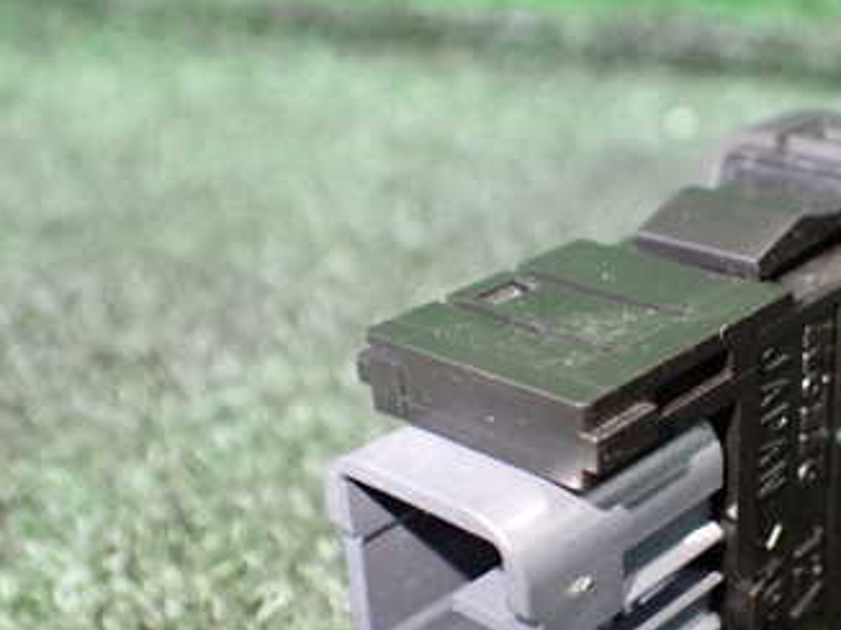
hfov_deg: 34.2
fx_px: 1336
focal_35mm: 55
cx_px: 628
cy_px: 429
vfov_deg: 26.4
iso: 800
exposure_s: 1/60
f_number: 2.3
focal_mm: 5.4
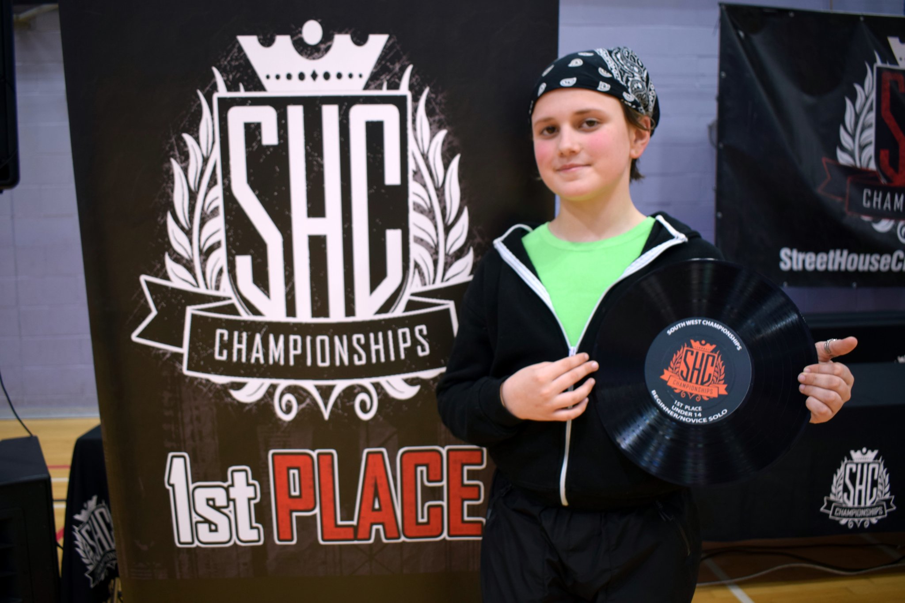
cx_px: 452
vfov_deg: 41.7
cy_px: 302
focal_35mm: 32
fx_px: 792
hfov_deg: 59.5
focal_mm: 21
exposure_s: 1/60
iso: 400
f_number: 4
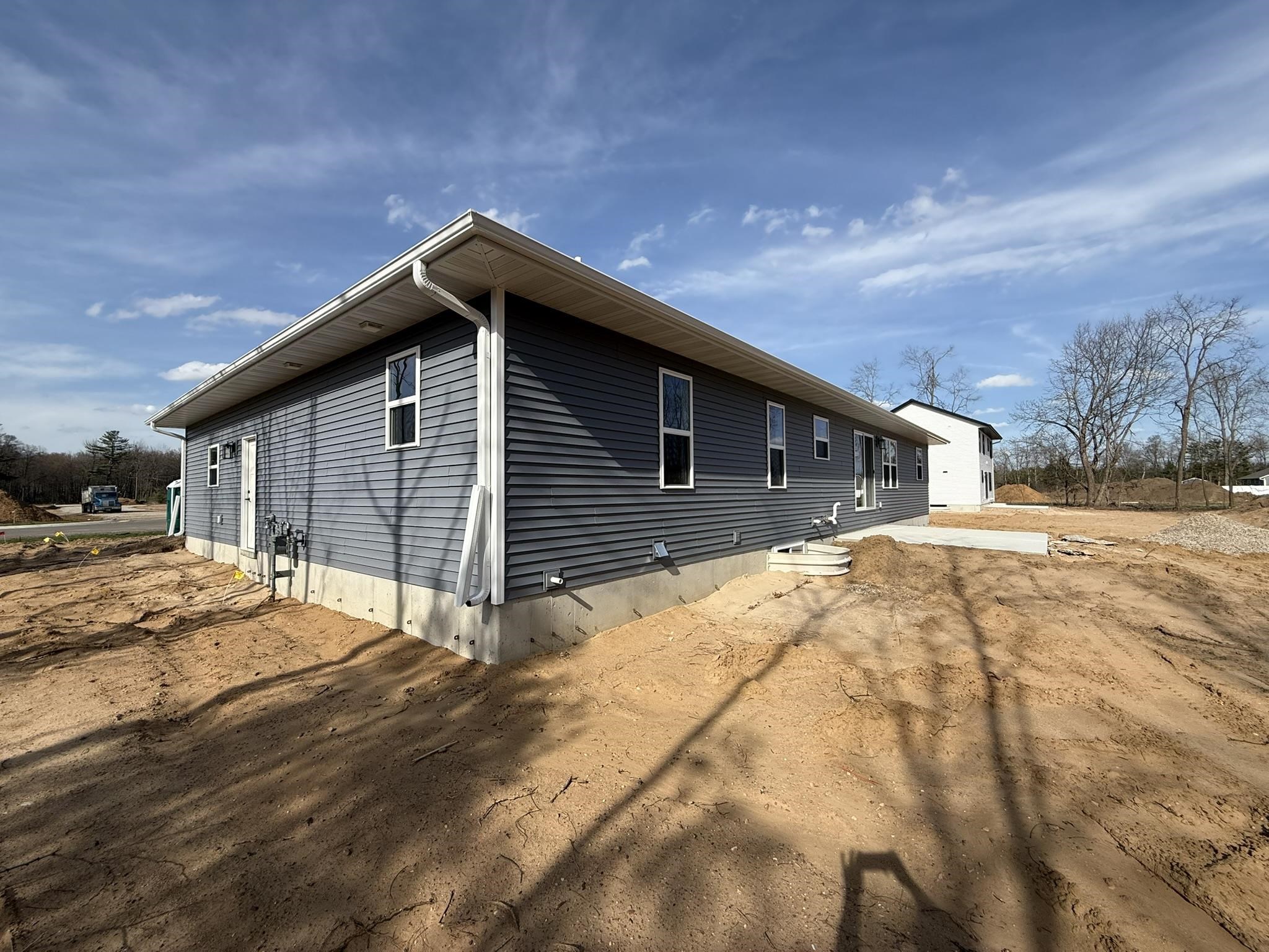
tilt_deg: +1.4
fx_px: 513
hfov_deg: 102.1
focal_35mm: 14
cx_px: 634
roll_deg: +0.9
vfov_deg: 85.7
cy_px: 476
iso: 50
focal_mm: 2.22
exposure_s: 1/2410
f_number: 2.2
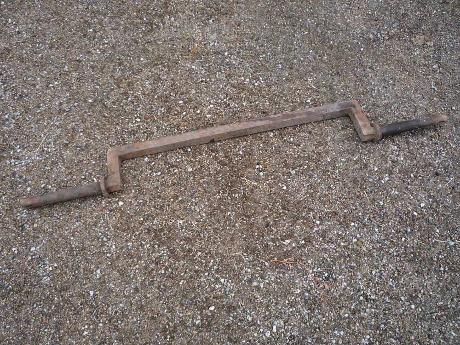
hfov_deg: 60.0
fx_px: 399
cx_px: 230
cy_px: 172
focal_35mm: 30
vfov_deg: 46.8
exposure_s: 1/100
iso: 100
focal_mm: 5.2
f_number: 3.3
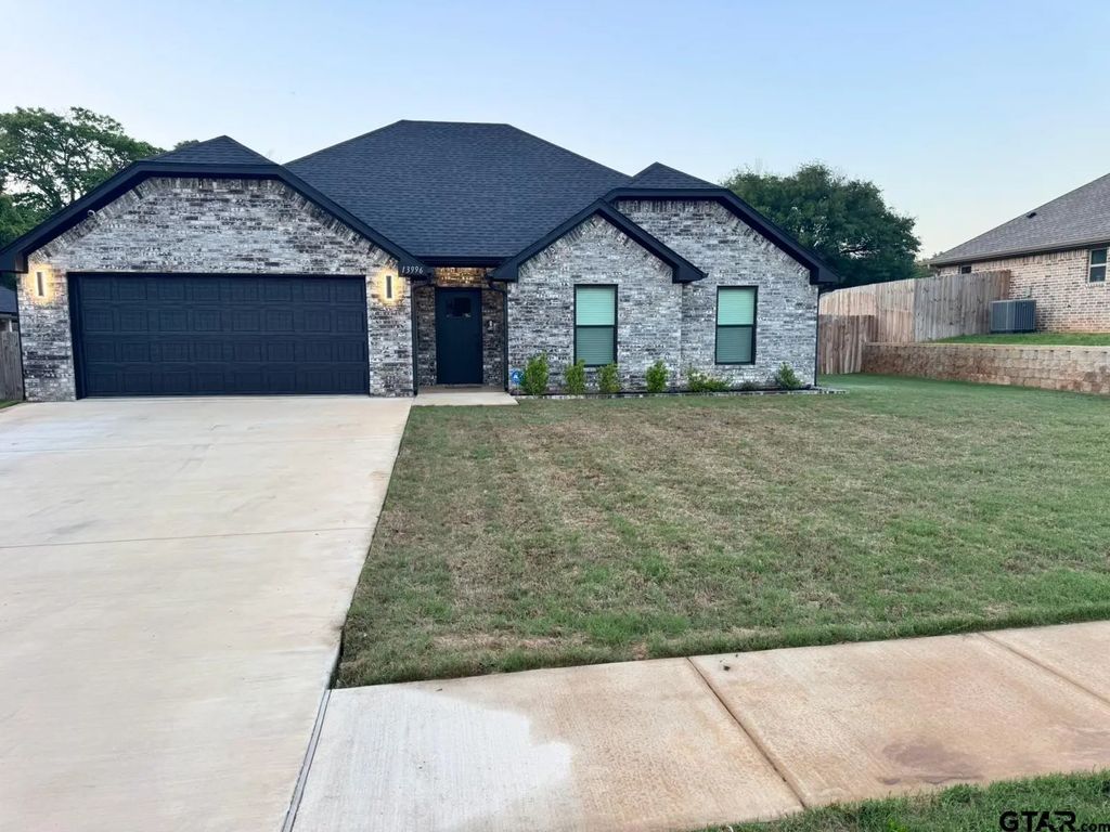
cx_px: 555
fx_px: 770
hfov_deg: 71.6
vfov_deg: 56.8
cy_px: 416
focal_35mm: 24
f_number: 1.78
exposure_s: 1/121
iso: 100
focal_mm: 6.76
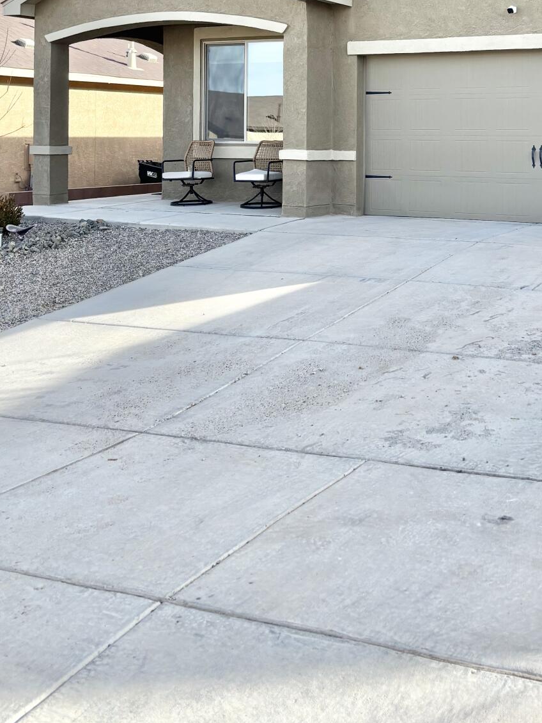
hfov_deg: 30.9
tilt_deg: +1.4
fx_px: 960
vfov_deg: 39.1
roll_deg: -0.5
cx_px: 418
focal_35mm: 46
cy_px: 115
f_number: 1.6
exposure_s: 1/1845
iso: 50
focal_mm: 5.96
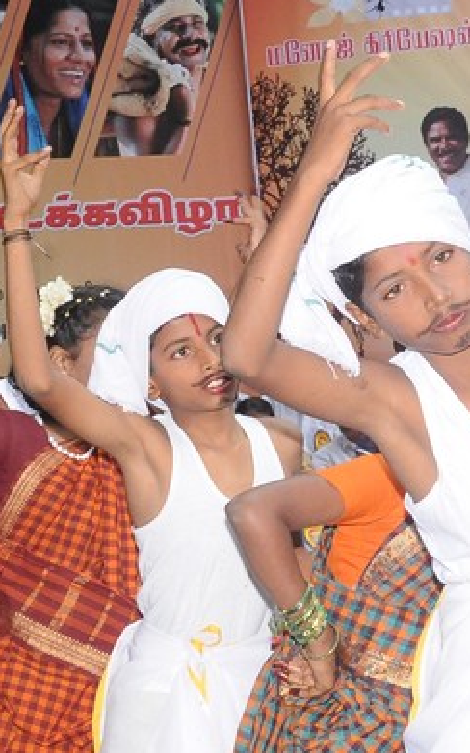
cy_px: 487
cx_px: 204
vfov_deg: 16.3
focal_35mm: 128
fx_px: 2626
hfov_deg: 10.2
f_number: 11
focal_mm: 32
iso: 1250
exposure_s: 1/125
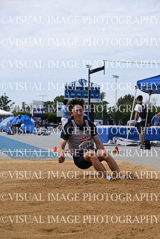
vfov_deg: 28.8
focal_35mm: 70
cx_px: 80
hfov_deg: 19.5
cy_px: 120
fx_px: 466
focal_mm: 70
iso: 250
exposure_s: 1/2500
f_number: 4.5
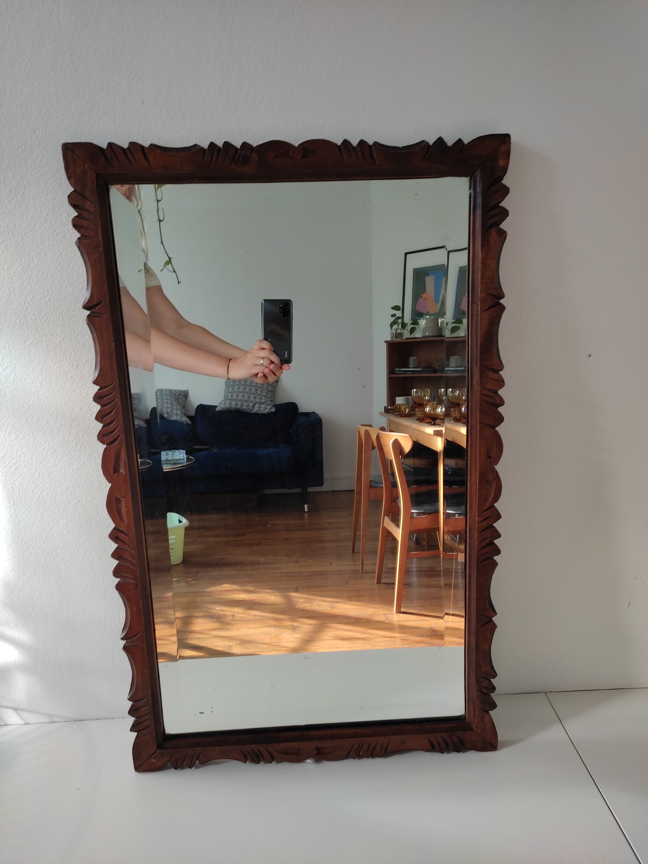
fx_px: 649
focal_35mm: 26
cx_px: 324
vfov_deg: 67.3
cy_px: 432
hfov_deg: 53.1
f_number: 1.79
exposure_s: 1/33
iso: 137
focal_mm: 4.74
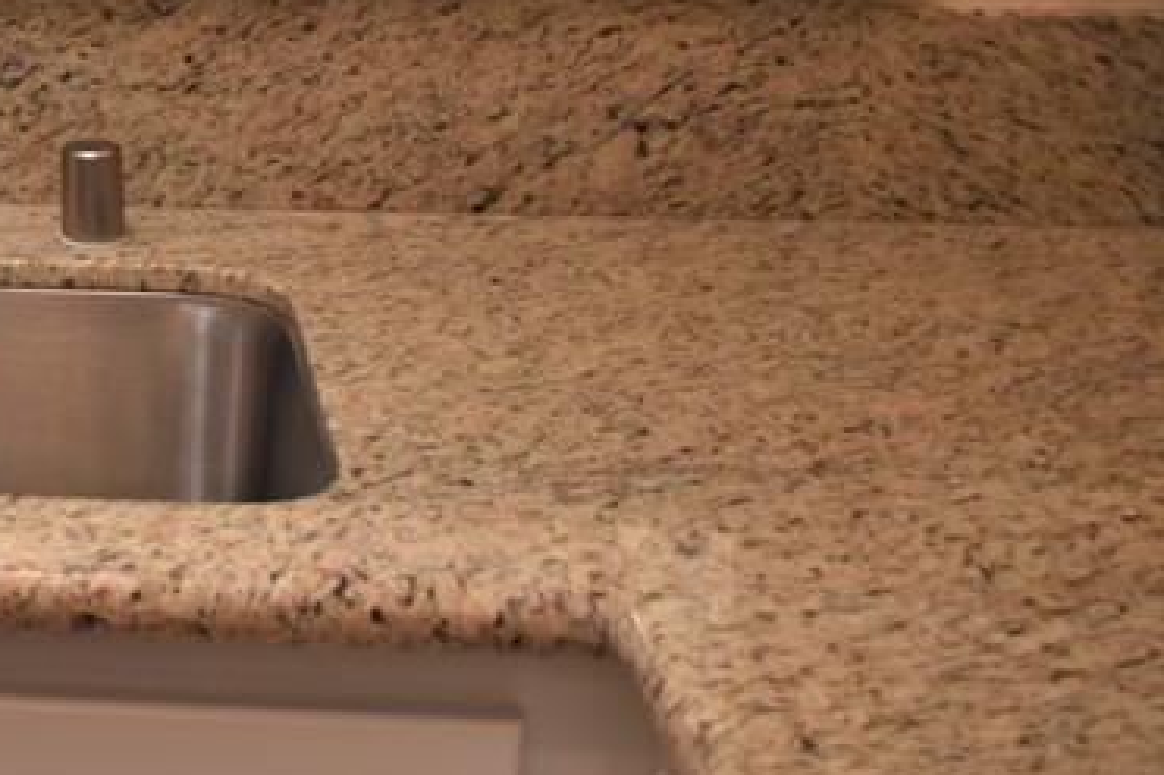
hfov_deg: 22.1
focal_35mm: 79
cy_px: -329
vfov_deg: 16.0
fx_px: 2553
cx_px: -489
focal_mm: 18
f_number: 6.3
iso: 400
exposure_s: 1/160
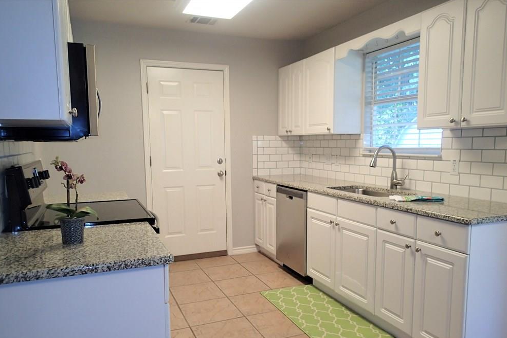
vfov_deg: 47.7
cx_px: 250
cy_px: 197
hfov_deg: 67.4
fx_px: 380
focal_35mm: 27
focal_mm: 4.5
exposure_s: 1/60
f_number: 2
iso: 125
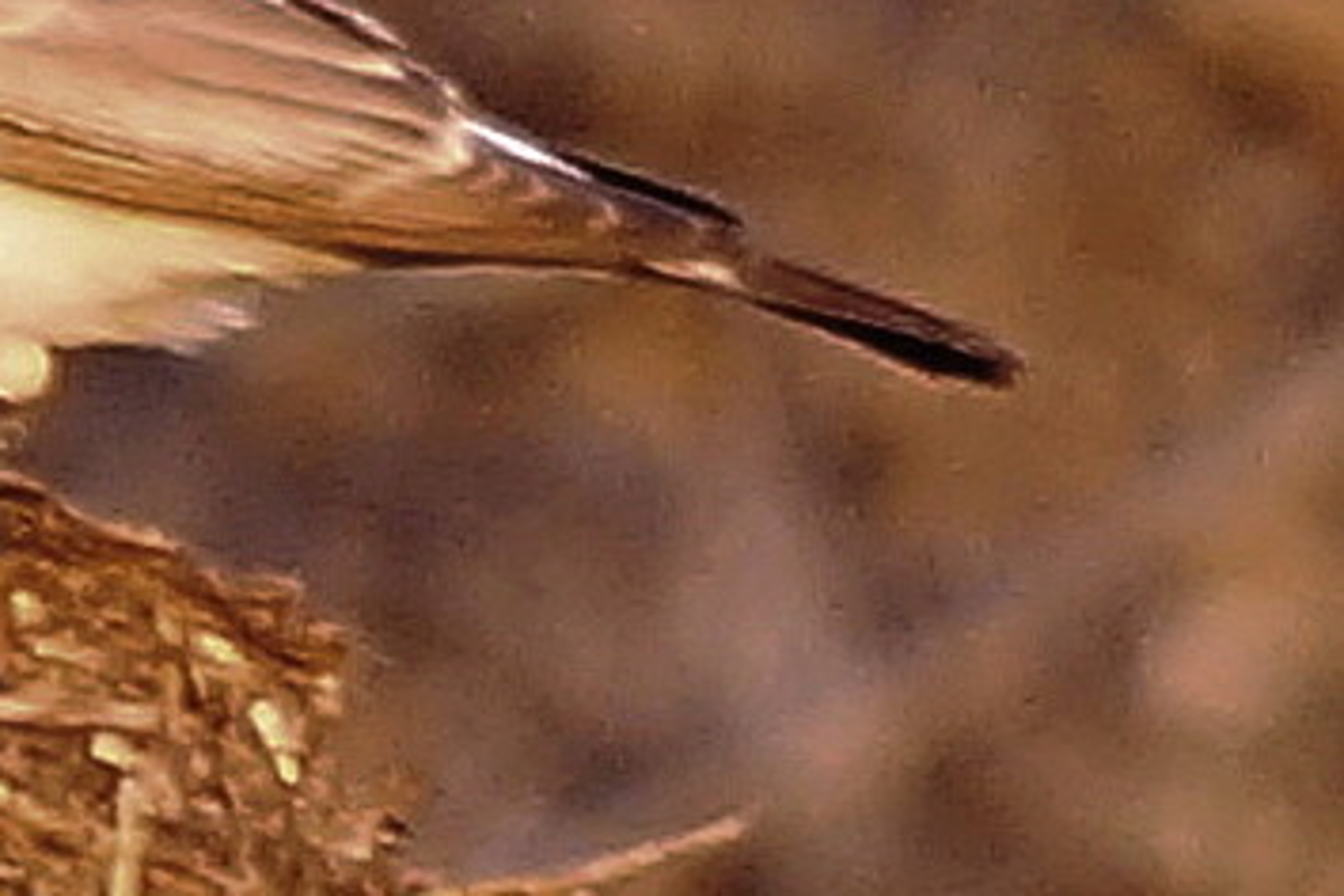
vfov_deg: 0.9
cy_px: 121
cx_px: -243
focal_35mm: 1526
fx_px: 56966
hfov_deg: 1.4
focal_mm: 600
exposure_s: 1/250
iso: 800
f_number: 6.3
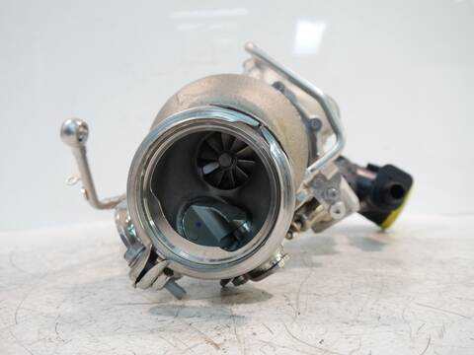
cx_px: 237
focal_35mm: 30
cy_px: 178
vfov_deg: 46.8
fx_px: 411
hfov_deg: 60.0
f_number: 3.6
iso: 640
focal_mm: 15
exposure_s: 1/60
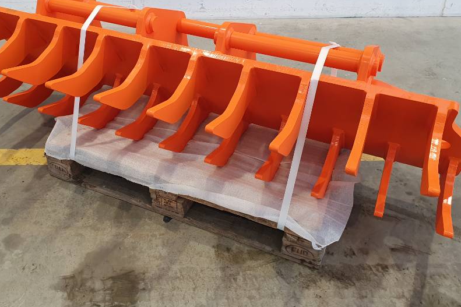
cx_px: 206
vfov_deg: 37.3
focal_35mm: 35
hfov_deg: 54.3
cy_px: 96
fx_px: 448
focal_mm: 4.32
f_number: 2.4
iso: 100
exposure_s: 1/100
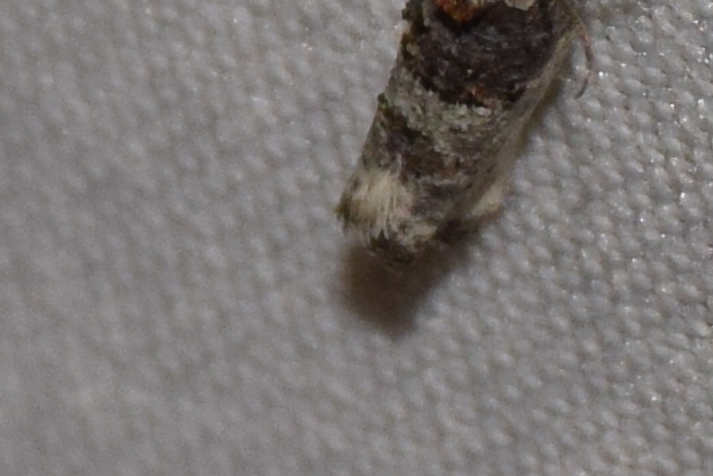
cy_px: 63
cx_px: 543
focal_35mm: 378
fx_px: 7490
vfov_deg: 3.6
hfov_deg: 5.4
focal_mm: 140
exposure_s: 1/160
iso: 400
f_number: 10
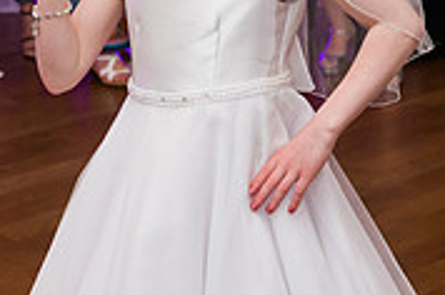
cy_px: -80
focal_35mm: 111
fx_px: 1370
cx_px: 218
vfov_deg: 12.0
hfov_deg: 18.5
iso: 1250
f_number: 5
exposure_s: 1/200
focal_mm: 34
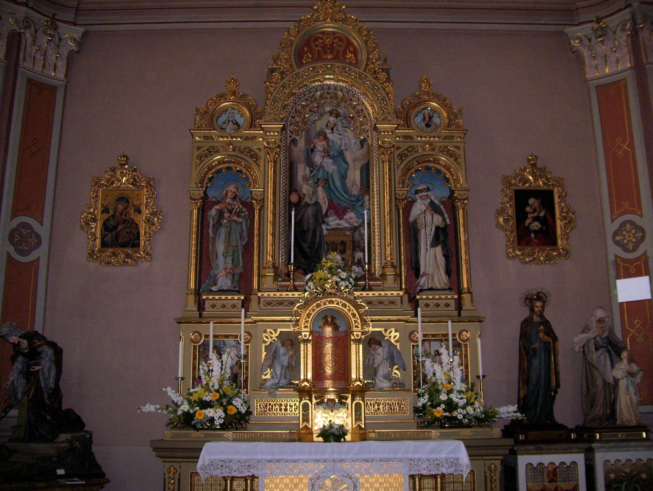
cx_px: 326
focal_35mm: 36
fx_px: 680
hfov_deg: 51.3
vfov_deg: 39.7
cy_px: 246
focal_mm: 6
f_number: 2.7
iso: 200
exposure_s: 1/60
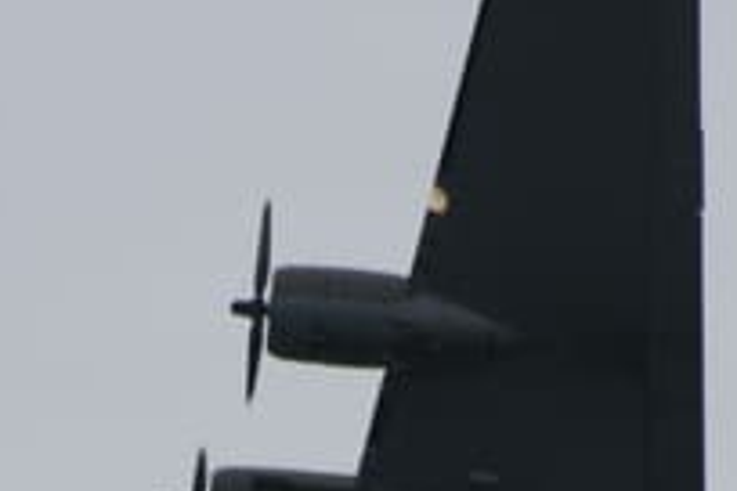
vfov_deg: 1.0
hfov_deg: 1.5
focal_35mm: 1413
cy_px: 699
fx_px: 28925
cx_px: 325
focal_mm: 300
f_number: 8
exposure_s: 1/640
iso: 200
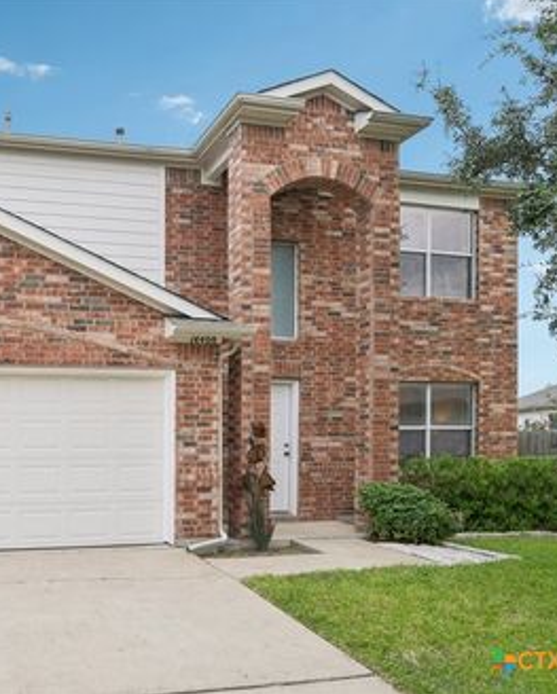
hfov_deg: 45.7
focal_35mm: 30
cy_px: 344
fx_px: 617
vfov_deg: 58.7
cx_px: 100
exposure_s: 1/320
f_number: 8
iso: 400
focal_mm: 14
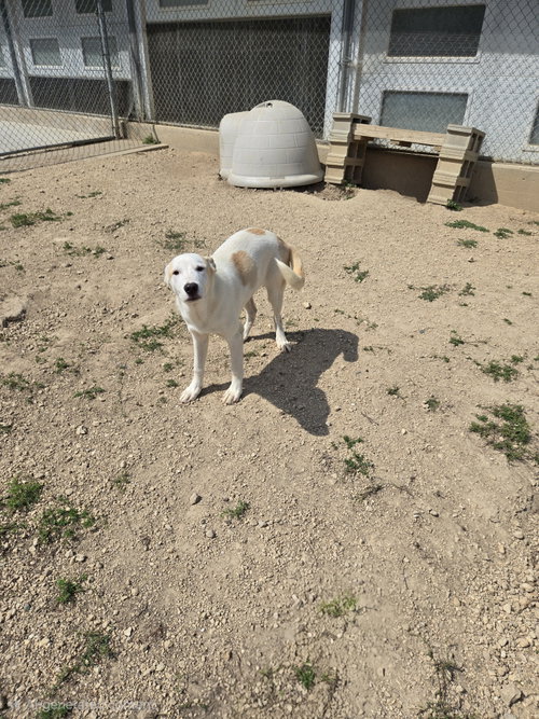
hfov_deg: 58.9
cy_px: 360
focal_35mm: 23
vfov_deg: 73.9
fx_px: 478
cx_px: 270
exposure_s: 1/2500
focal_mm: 5.4
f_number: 1.8
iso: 25
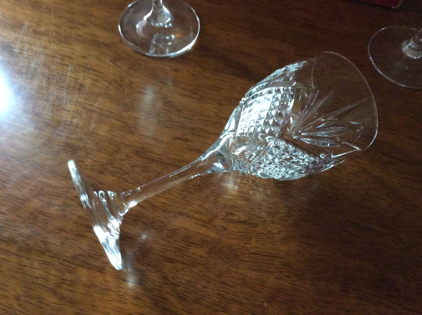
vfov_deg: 44.1
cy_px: 158
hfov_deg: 56.9
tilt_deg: -63.0
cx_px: 211
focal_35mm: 32
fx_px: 390
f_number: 2.4
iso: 500
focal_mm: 3.3
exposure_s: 1/17
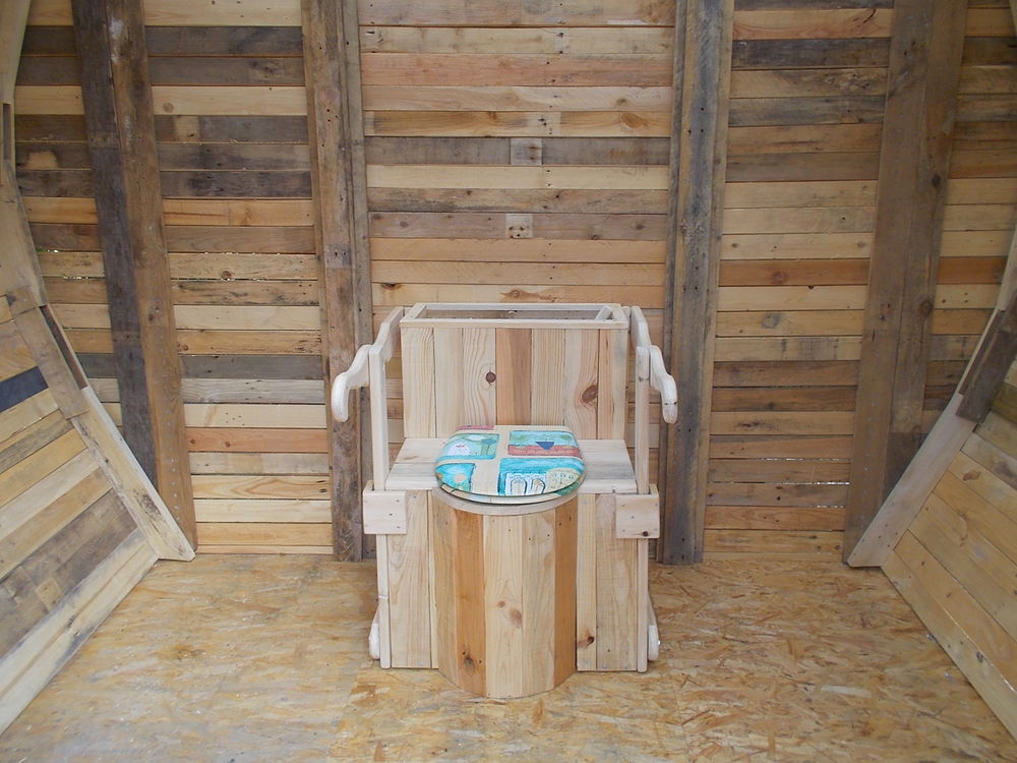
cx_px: 508
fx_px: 852
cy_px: 382
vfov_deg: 48.2
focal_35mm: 29
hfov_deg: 61.7
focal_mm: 4.1
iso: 80
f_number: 3.3
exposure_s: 1/80
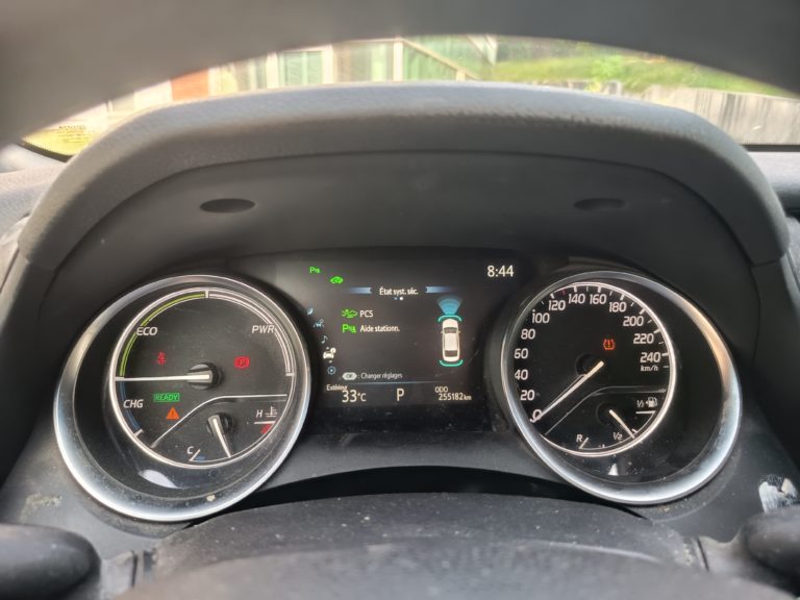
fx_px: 555
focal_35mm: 24
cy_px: 300
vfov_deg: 56.8
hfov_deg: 71.6
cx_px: 400
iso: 221
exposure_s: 1/50
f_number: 1.7
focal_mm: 5.27
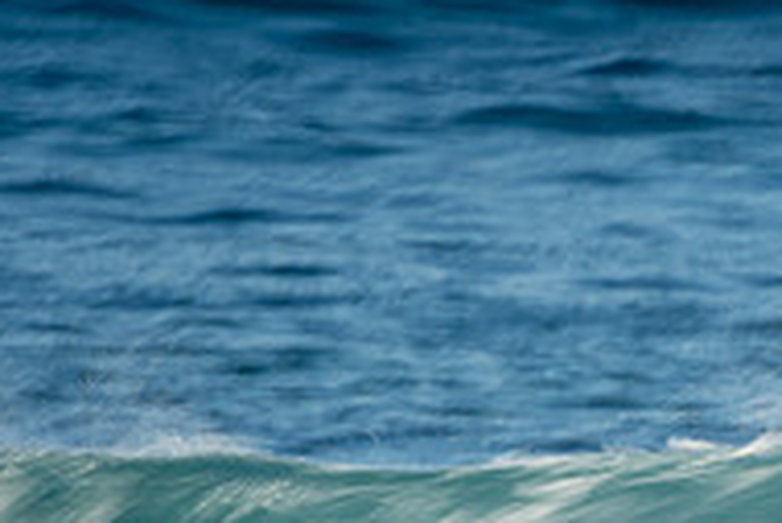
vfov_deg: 0.8
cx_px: 938
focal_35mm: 1828
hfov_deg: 1.1
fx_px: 39737
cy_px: 772
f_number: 25
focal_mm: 400
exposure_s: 1/20
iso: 100
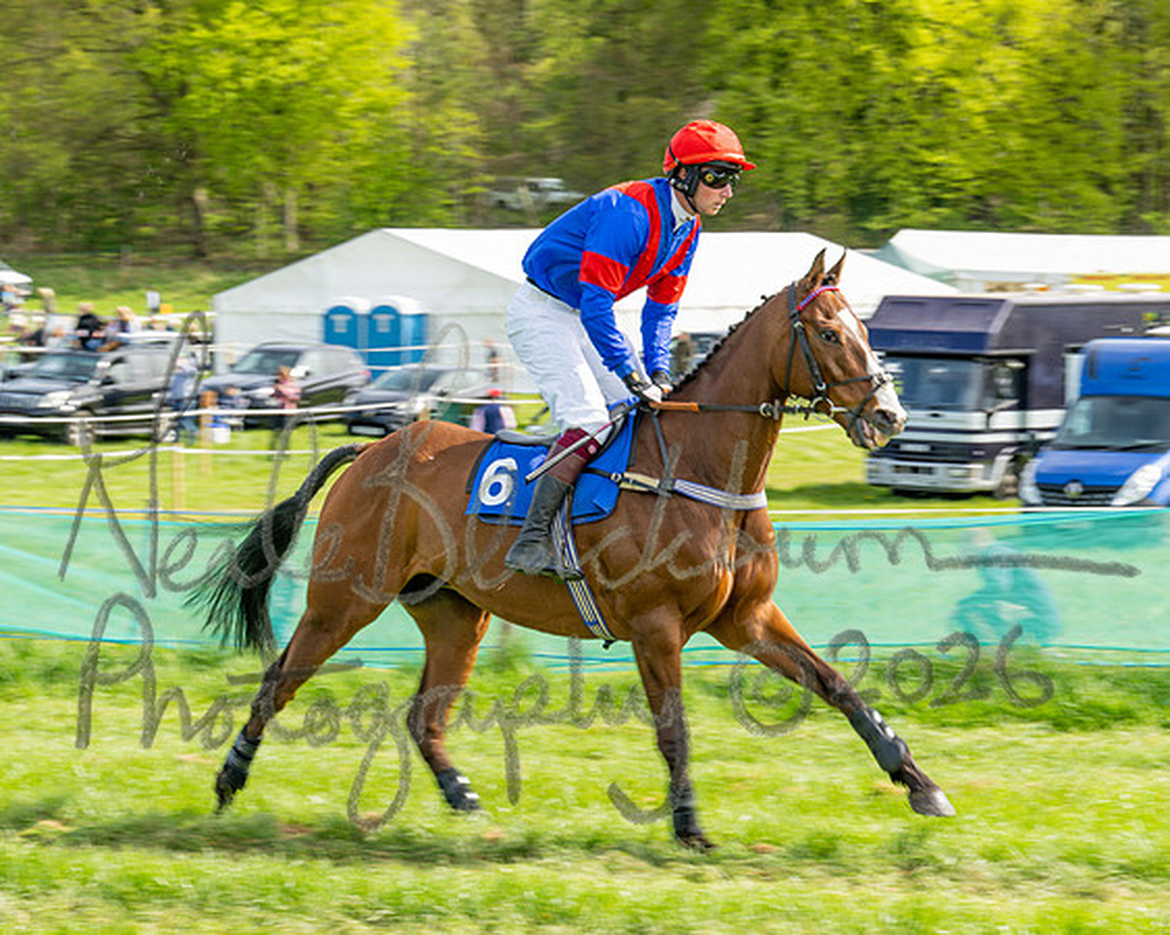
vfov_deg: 11.4
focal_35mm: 136
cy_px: 463
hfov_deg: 14.2
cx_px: 511
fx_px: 4701
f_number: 9
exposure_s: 1/160
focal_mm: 87
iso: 100
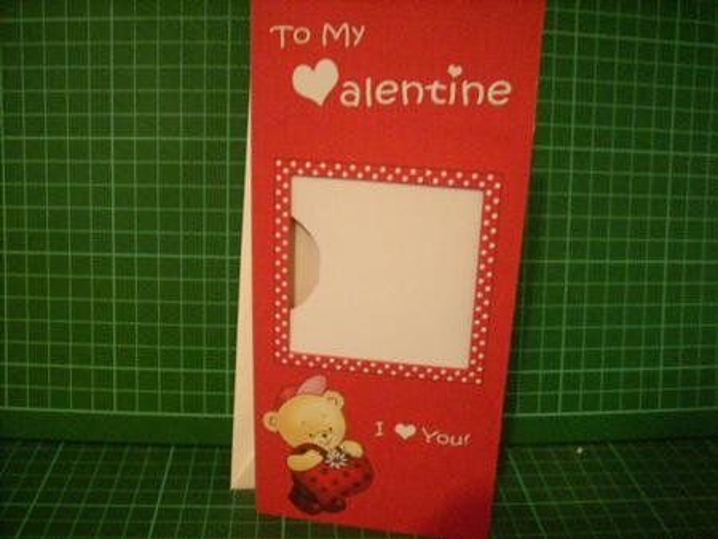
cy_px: 270
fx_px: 768
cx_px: 359
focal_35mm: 37
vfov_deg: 38.7
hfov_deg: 50.1
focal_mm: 6.2
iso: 541
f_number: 2.8
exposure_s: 1/4
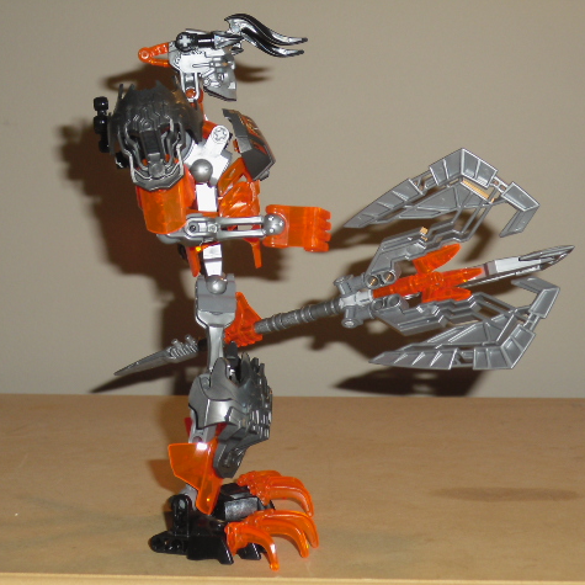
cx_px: 277
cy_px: 292
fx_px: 1434
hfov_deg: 23.1
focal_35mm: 75
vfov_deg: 23.1
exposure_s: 1/60
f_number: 4.2
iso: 200
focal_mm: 11.2
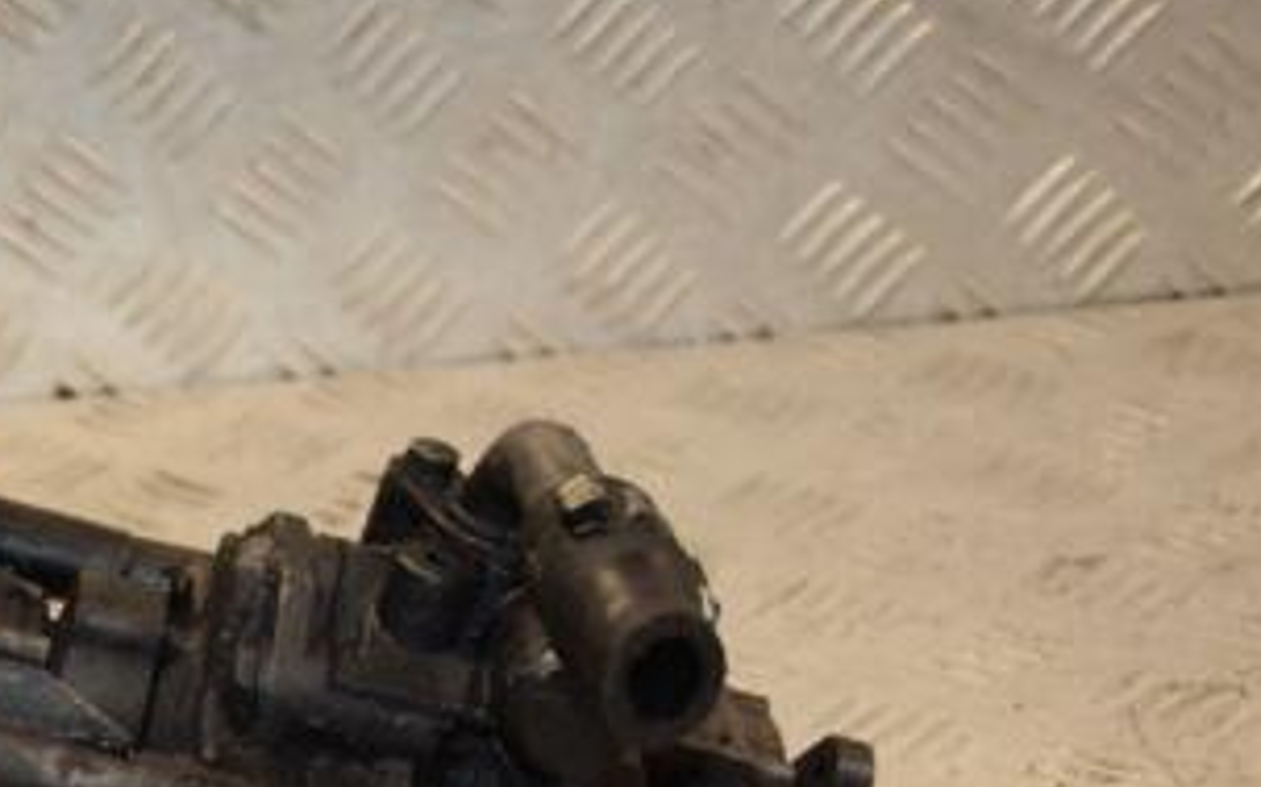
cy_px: 737
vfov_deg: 12.2
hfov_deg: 19.2
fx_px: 3641
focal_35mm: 106
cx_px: 58
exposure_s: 1/200
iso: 800
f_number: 5
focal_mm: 35
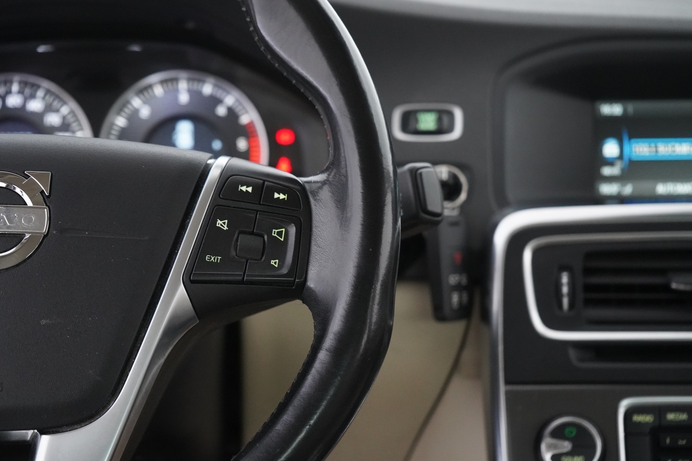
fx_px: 1230
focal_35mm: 64
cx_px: 346
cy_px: 230
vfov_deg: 21.2
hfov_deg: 31.4
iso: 8000
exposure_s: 1/40
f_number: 5.6
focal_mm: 64
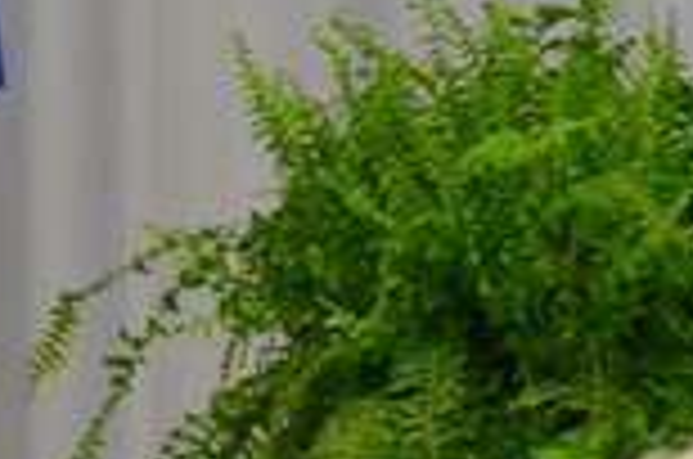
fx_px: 19191
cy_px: -945
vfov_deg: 1.4
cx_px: -72
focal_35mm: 999
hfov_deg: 2.1
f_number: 5.6
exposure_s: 1/30
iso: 800
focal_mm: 100
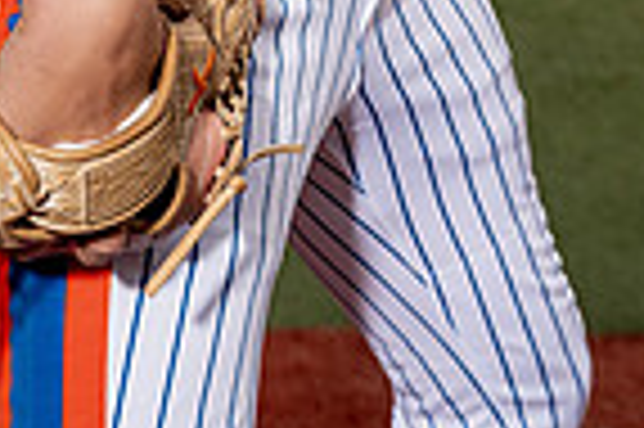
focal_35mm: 145
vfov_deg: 8.7
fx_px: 2591
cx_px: 306
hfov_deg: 14.2
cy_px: -554
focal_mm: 46
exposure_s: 1/250
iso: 250
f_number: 5.6
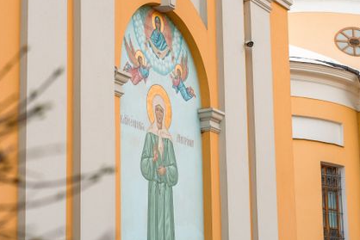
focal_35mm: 102
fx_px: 1020
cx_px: 150
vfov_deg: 13.4
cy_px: 134
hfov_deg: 20.0
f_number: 4.5
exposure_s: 1/200
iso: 400
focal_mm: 61
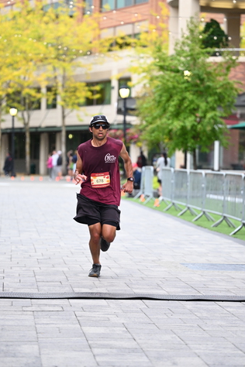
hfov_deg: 11.8
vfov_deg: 17.6
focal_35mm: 116
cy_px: 170
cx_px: 128
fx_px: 1184
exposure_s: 1/1250
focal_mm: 100
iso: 1250
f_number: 2.8
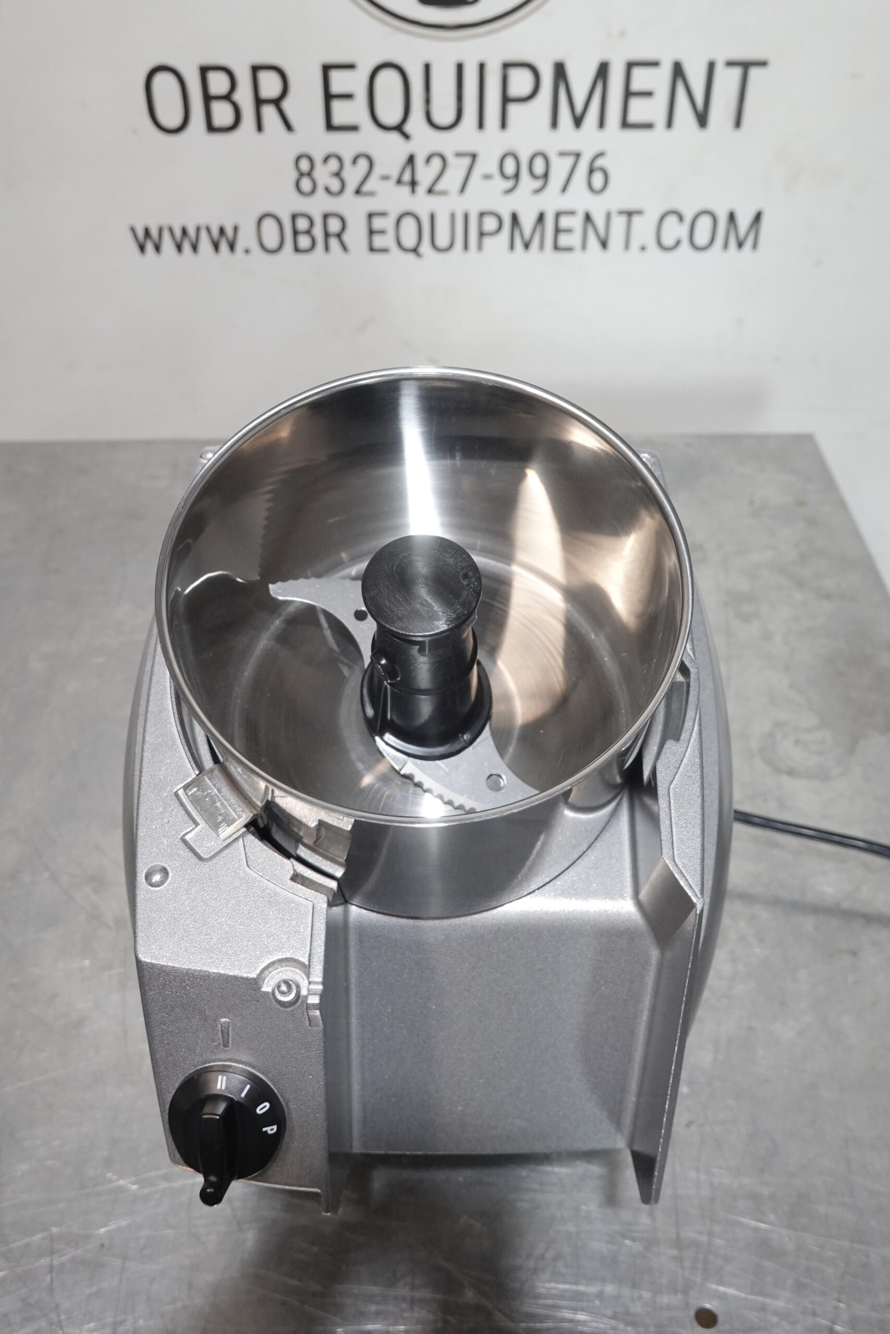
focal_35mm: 33
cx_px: 445
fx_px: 1223
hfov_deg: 40.0
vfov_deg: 57.2
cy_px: 667
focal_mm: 12.25
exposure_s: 1/40
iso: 640
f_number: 3.5
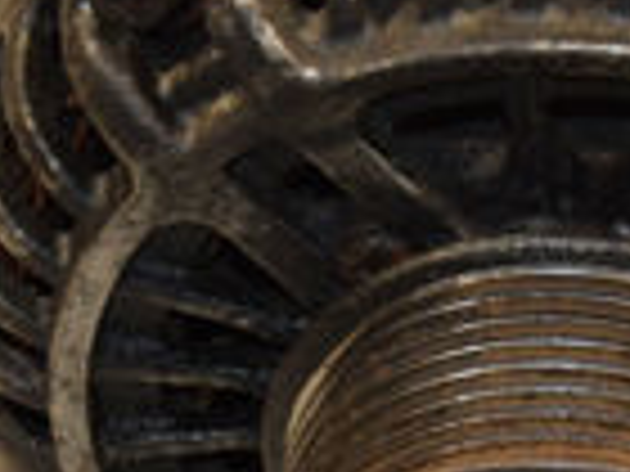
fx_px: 7425
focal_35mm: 408
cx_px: 788
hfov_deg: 4.8
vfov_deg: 3.6
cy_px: 139
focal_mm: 62
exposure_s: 1/160
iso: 800
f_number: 5.3
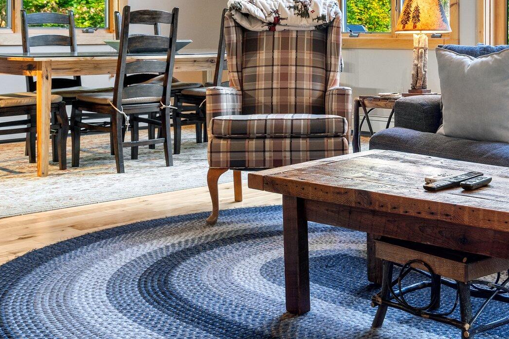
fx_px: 862
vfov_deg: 21.9
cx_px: 437
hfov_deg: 31.6
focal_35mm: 61
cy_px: 51
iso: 100
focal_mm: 31
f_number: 9
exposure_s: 1/2
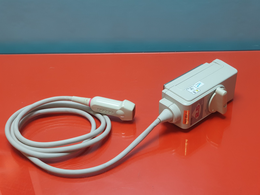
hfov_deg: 36.8
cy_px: 98
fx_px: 391
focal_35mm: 52
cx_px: 130
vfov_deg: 28.0
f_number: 2.4
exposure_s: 1/33
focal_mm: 6
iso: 100
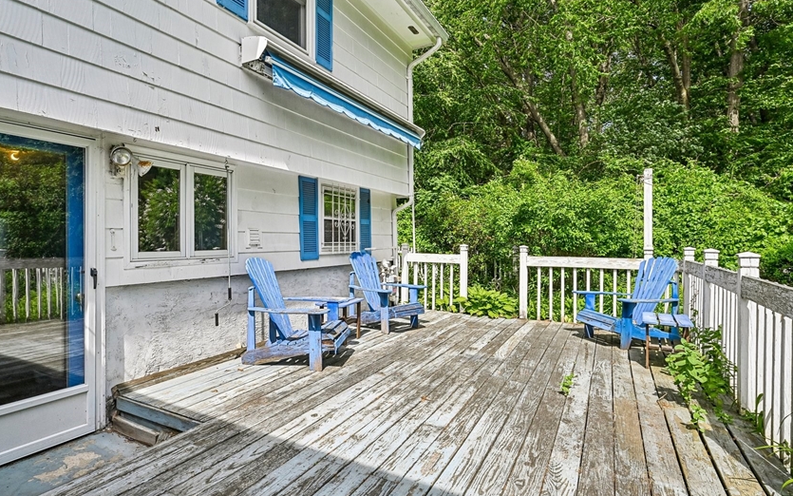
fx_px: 432
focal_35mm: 20
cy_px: 242
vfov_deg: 59.7
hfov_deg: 84.6
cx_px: 347
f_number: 8
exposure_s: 1/640
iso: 400
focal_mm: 16
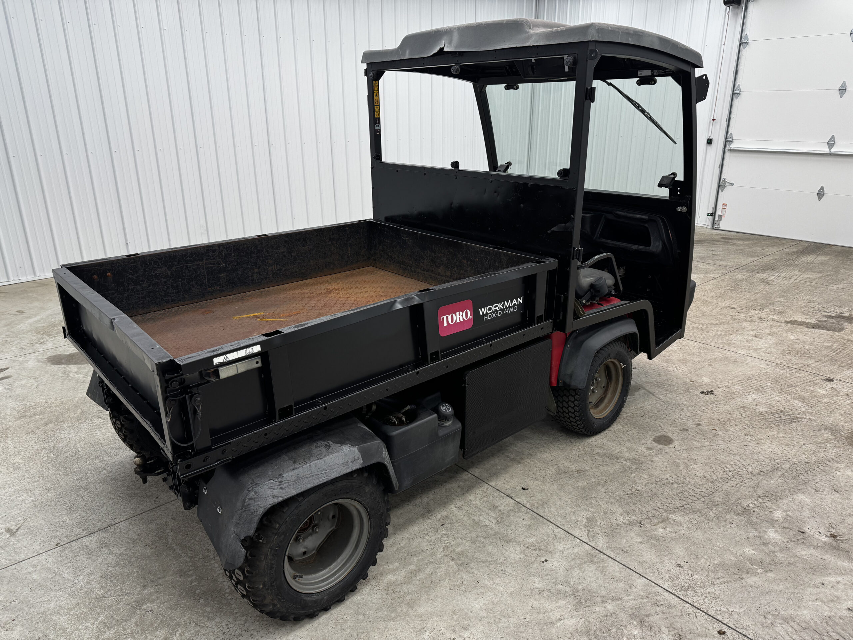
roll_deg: -0.6
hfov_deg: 71.6
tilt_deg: -20.0
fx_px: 591
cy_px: 320
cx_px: 426
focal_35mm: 24
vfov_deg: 56.8
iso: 100
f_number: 1.78
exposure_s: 1/120
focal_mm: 6.76
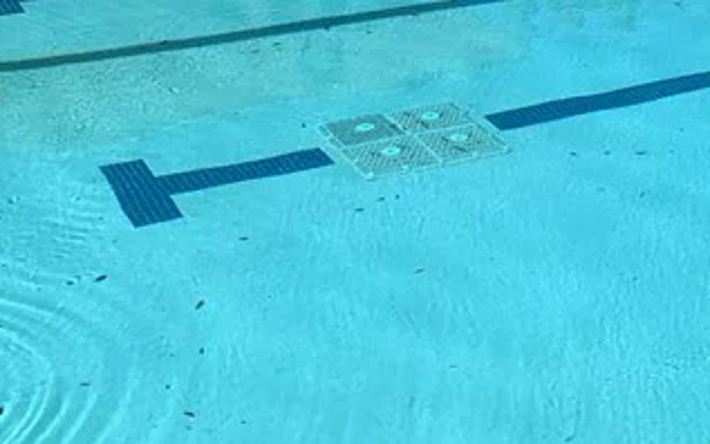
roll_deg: -1.9
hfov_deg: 22.6
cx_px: 665
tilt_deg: -5.4
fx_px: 1722
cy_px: -253
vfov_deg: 13.7
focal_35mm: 89
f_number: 1.8
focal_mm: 4.25
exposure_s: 1/4098
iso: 25
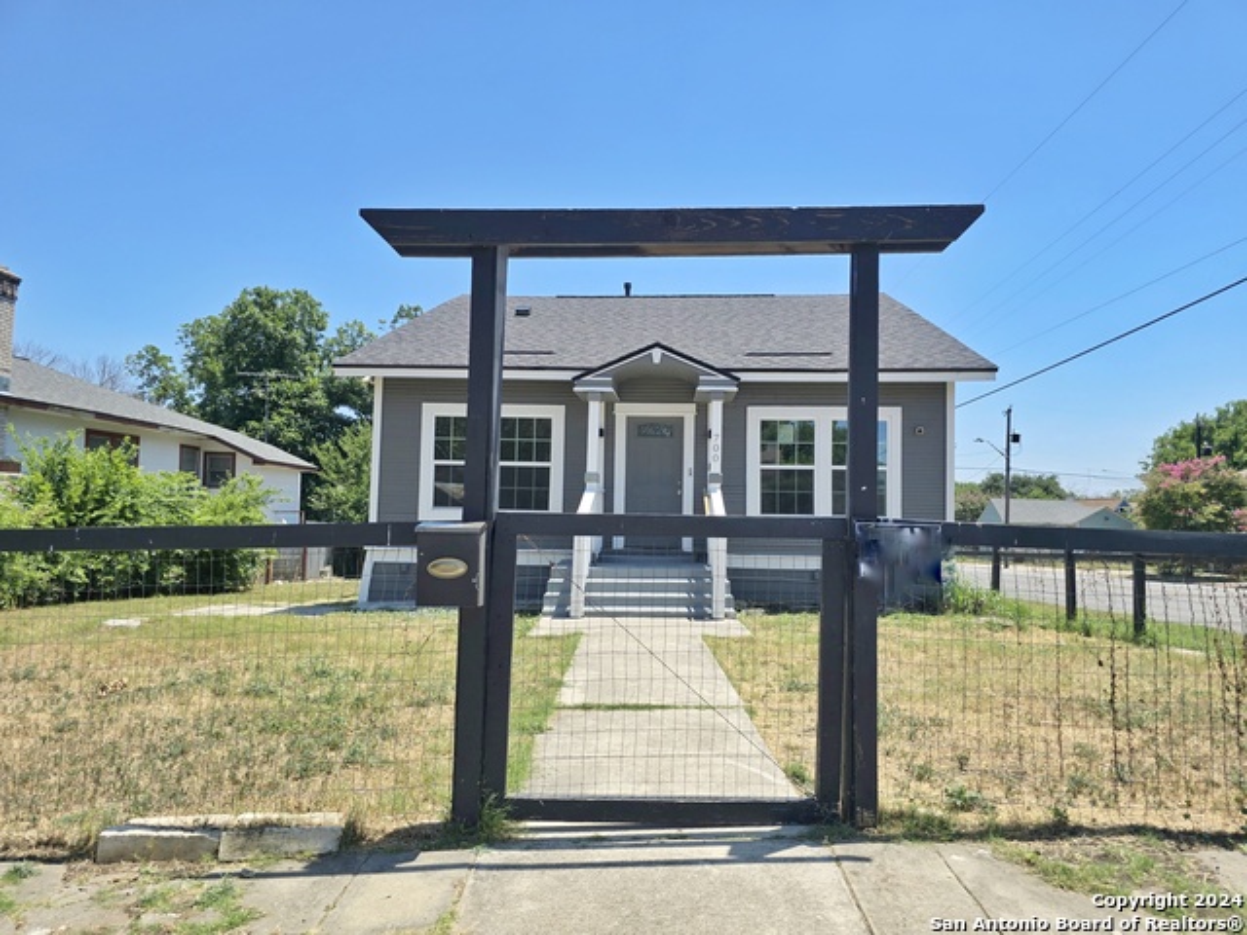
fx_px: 829
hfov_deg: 73.9
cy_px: 468
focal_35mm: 23
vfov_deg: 58.9
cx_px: 624
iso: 12
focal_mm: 6.3
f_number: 1.7
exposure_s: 1/744
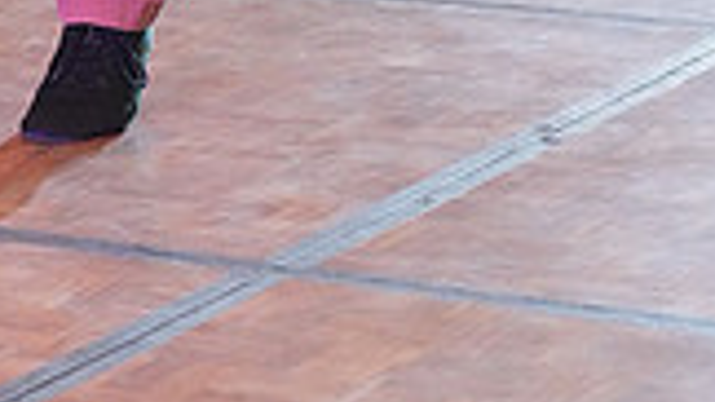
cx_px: -117
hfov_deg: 8.1
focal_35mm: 263
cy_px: -822
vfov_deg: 4.4
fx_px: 4985
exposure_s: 1/400
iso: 12800
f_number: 4
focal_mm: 70
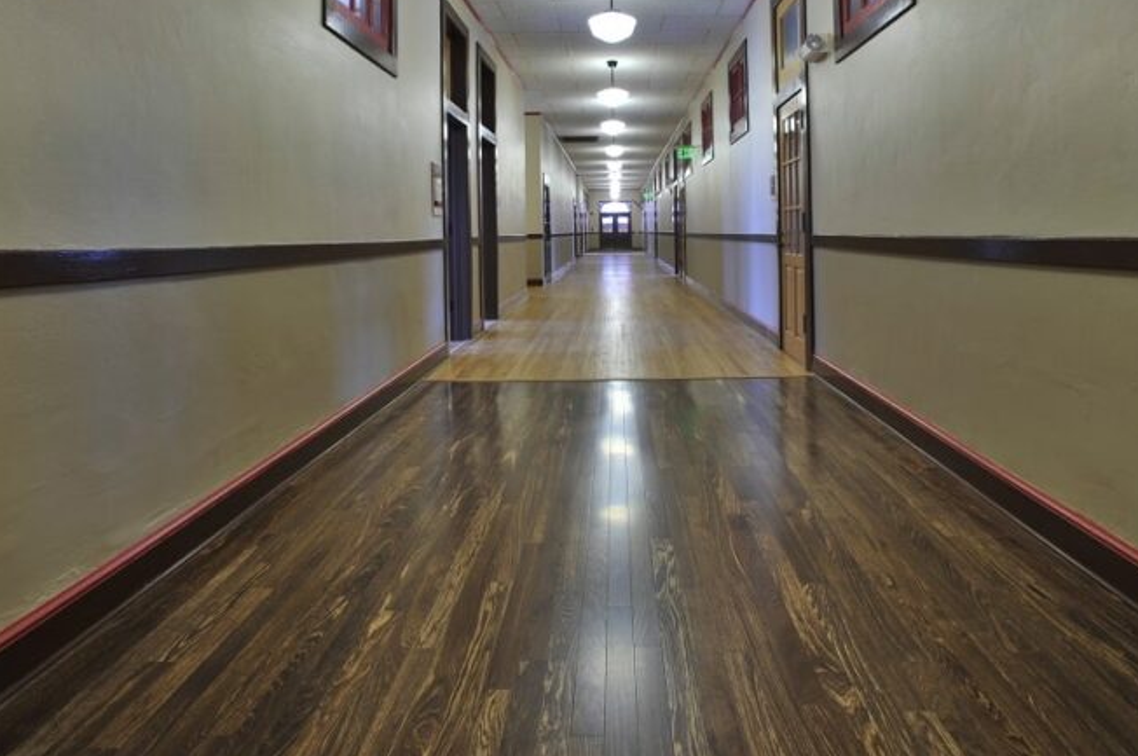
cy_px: 209
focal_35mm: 22
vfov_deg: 54.9
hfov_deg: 78.6
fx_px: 695
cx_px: 604
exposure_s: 1/2
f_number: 8
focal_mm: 14
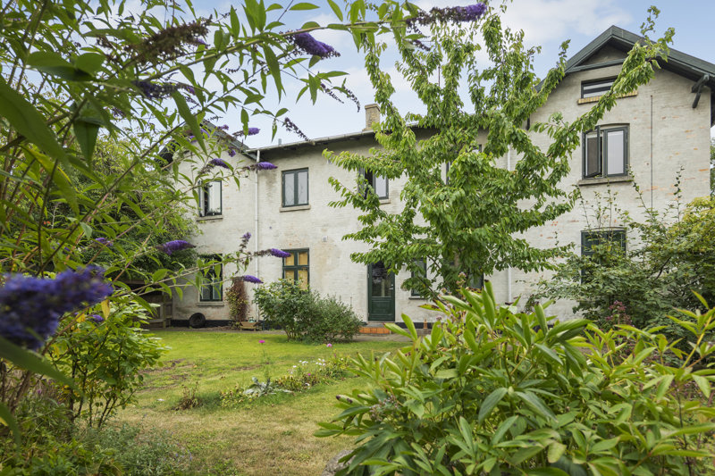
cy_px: 238
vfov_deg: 67.4
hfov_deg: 90.0
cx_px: 358
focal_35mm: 18
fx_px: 357
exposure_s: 1/200
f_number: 6.3
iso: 800
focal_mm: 18
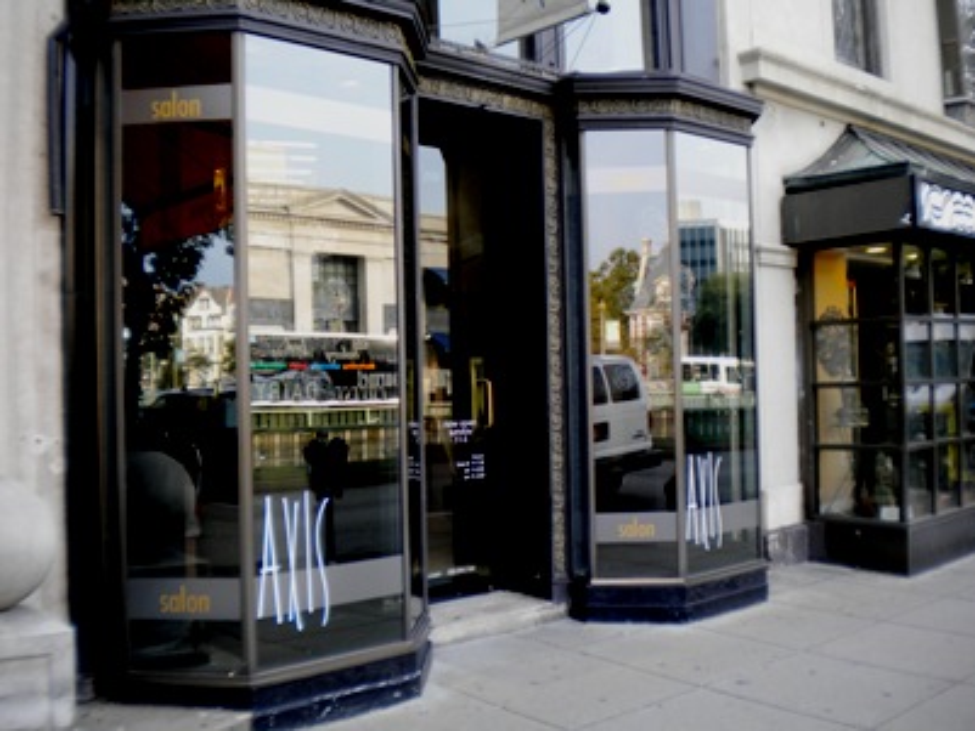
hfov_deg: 52.6
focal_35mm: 35
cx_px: 488
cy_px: 366
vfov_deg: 40.7
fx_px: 986
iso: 80
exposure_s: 1/108
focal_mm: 6.3
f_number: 3.1
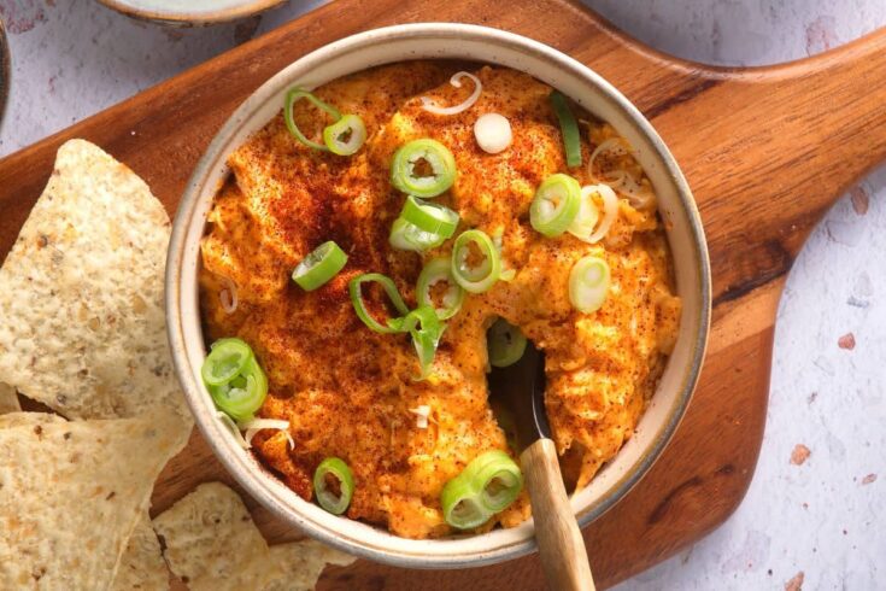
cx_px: 443
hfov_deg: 21.9
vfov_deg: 14.7
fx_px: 2289
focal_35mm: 93
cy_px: 296
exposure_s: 1/100
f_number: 11
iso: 100
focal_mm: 62
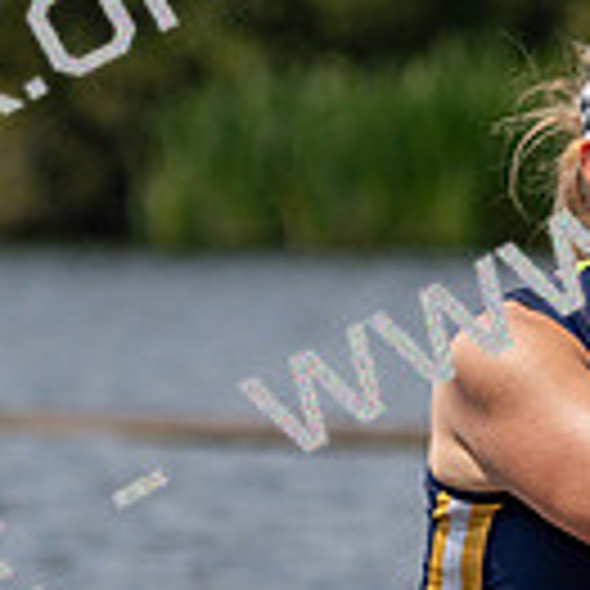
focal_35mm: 755
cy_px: 466
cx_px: 797
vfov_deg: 2.3
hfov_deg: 2.3
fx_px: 14559
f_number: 5.6
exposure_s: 1/1600
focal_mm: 200
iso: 200
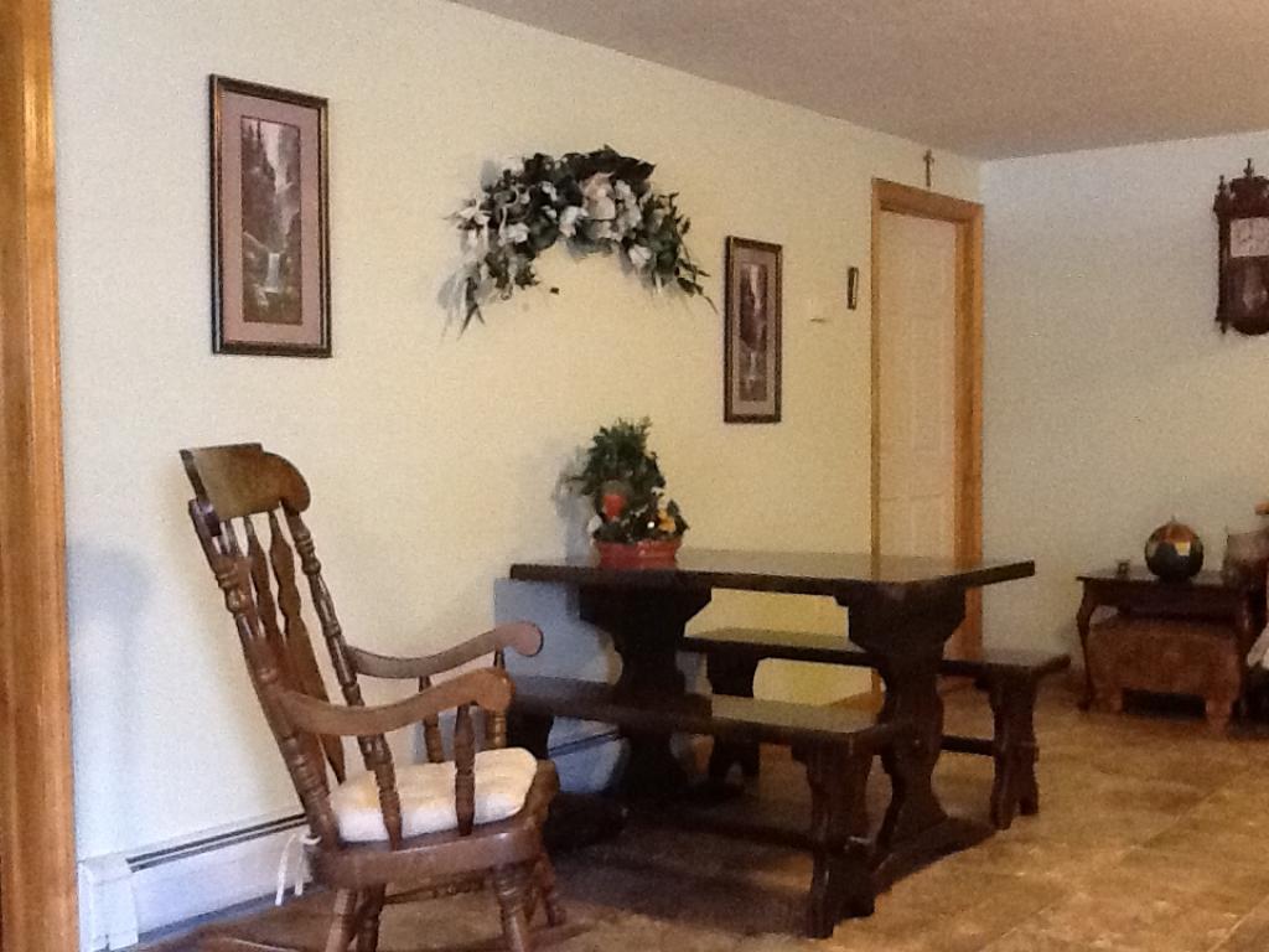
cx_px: 634
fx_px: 1613
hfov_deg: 42.9
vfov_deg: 32.9
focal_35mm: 44
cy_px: 476
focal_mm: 2.03
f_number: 2.4
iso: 320
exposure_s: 1/17
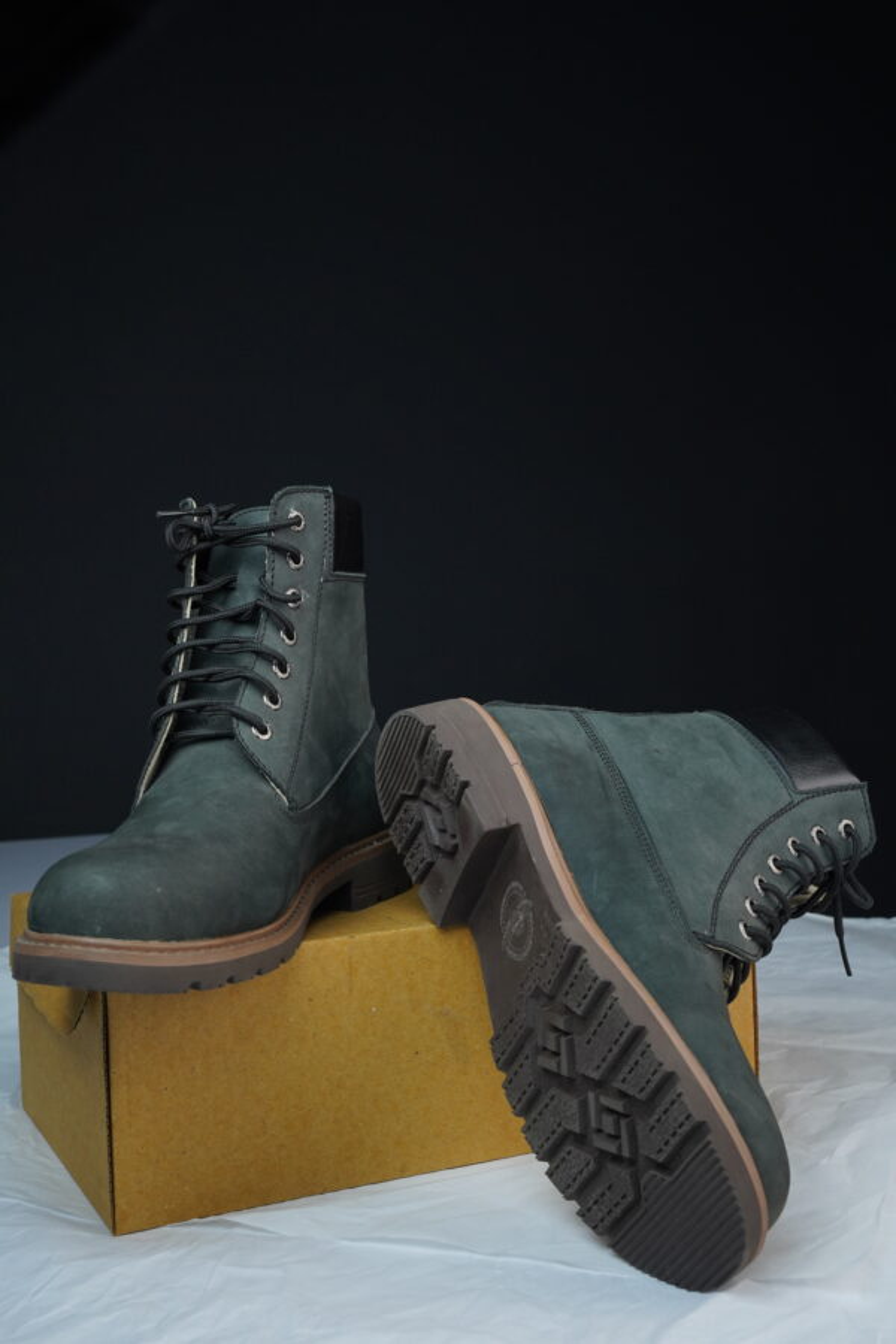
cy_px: 672
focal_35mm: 44
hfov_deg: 30.3
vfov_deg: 44.1
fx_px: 1657
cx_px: 448
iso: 1000
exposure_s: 1/100
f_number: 11
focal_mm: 44.4
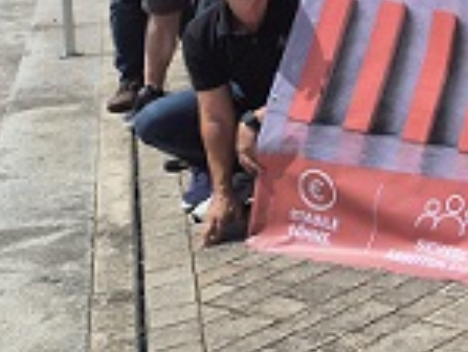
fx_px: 1340
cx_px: 986
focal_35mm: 99
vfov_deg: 14.1
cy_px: -167
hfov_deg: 15.2
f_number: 1.8
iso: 25
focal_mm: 5.4
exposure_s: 1/1980
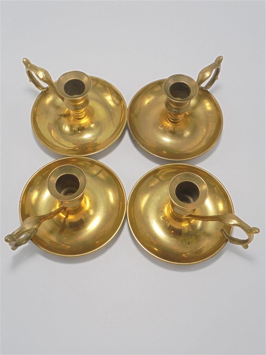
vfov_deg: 49.0
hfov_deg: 37.7
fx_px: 389
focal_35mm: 38
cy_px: 178
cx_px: 133
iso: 100
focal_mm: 6.9
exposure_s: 1/60
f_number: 4.2
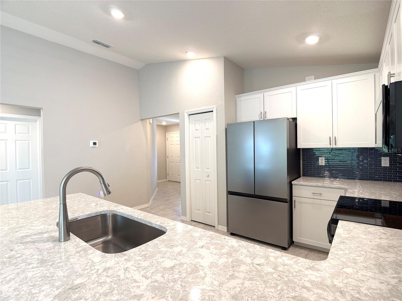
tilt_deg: -0.7
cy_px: 150
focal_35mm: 24
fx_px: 279
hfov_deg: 71.6
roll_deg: +0.7
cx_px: 201
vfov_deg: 56.8
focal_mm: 6.76
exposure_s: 1/120
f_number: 1.78
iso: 160
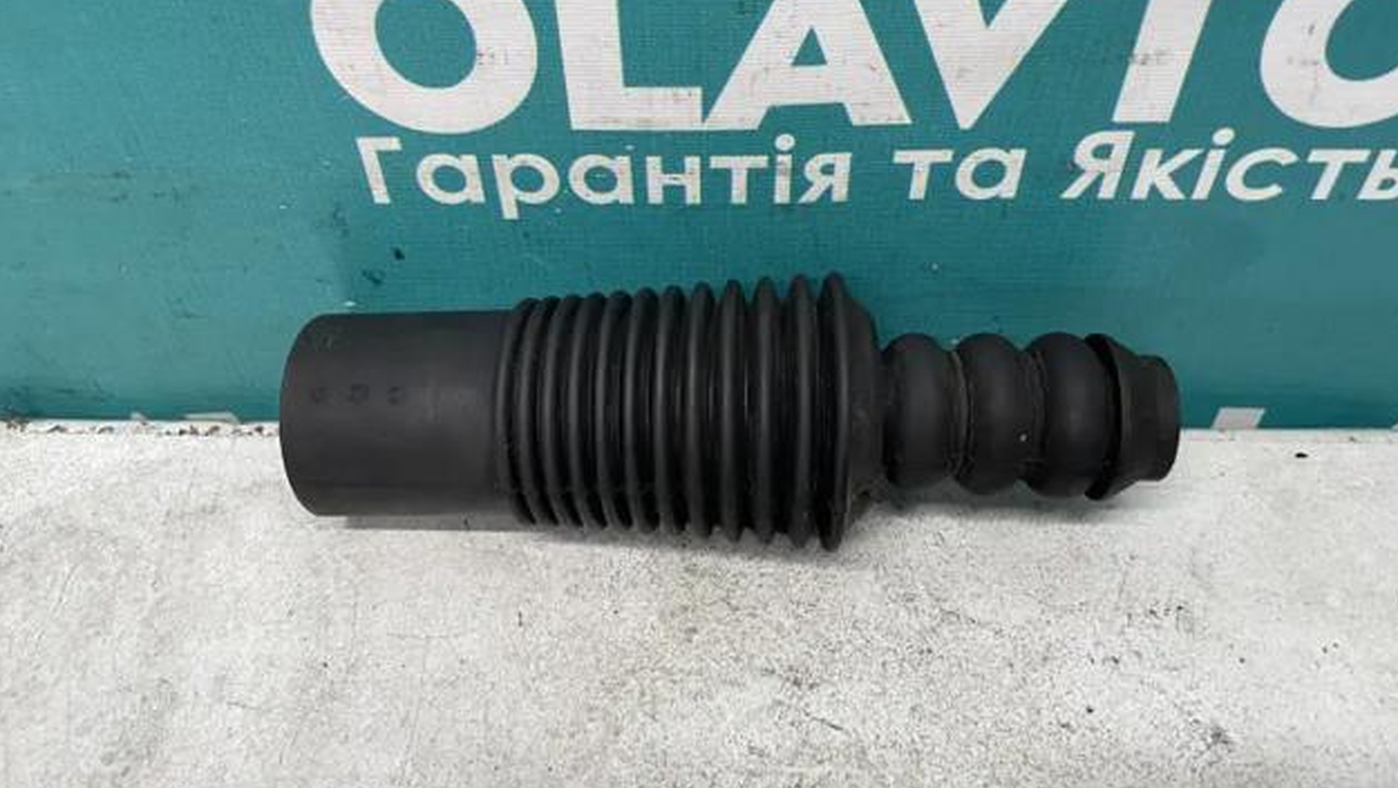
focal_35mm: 29
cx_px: 709
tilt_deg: -46.9
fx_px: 1075
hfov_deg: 66.0
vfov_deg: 40.1
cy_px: 334
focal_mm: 4.2
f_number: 1.6
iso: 64
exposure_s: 1/50
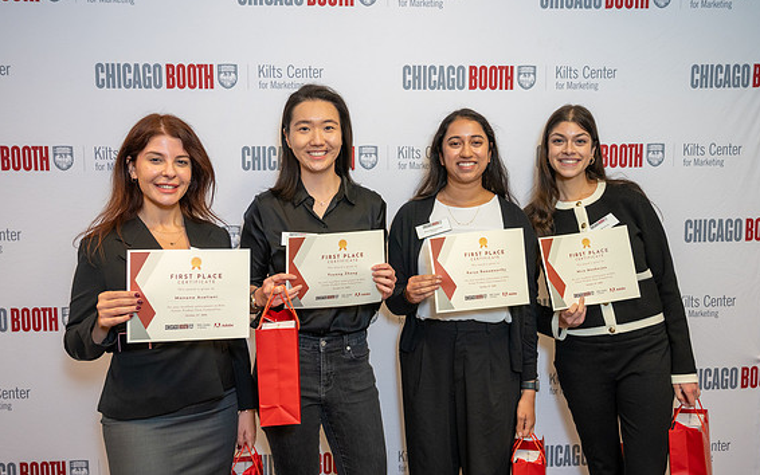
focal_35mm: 36
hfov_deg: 54.0
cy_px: 243
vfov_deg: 35.4
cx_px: 384
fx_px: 746
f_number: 4
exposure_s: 1/100
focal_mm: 34.5
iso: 1600
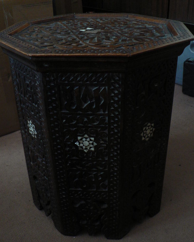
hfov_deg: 39.1
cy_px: 120
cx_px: 97
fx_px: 273
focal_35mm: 38
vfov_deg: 47.9
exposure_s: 1/30
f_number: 2.8
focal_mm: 6
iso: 200
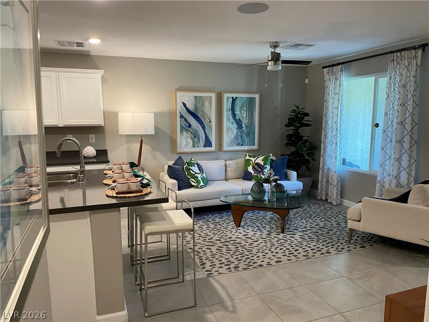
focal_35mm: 26
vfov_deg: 53.1
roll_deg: +0.5
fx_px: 322
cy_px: 161
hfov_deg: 67.3
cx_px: 214
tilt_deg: -8.9
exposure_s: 1/60
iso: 125
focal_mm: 4.2
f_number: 1.6
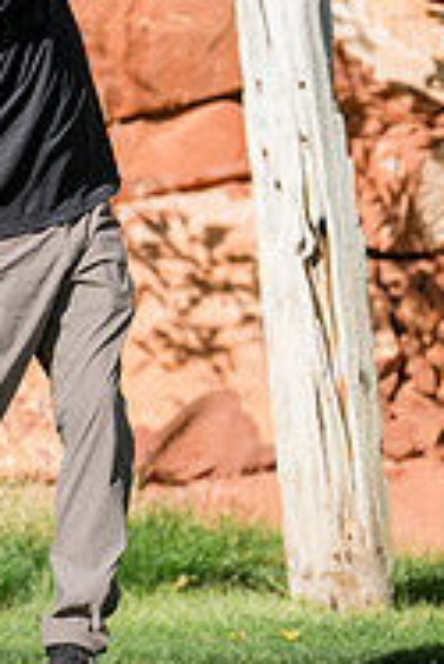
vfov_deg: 7.1
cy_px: 7
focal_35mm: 289
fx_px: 5336
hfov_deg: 4.8
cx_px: 36
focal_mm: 120
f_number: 2.8
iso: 320
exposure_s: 1/4000
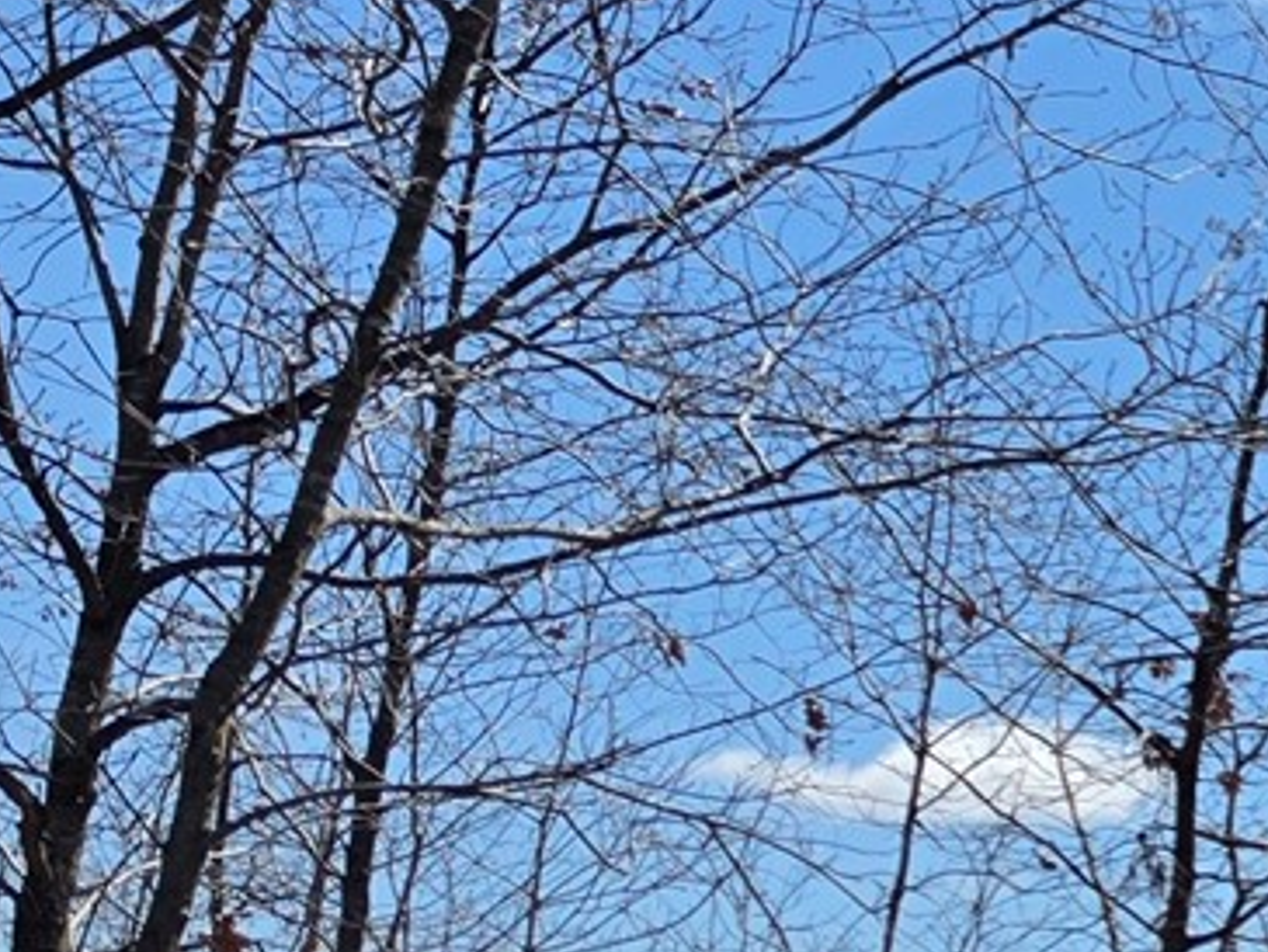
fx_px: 4727
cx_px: 3457
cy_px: 618
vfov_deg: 11.5
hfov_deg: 11.3
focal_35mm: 129
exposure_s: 1/7939
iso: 64
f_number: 1.4
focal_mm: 6.5
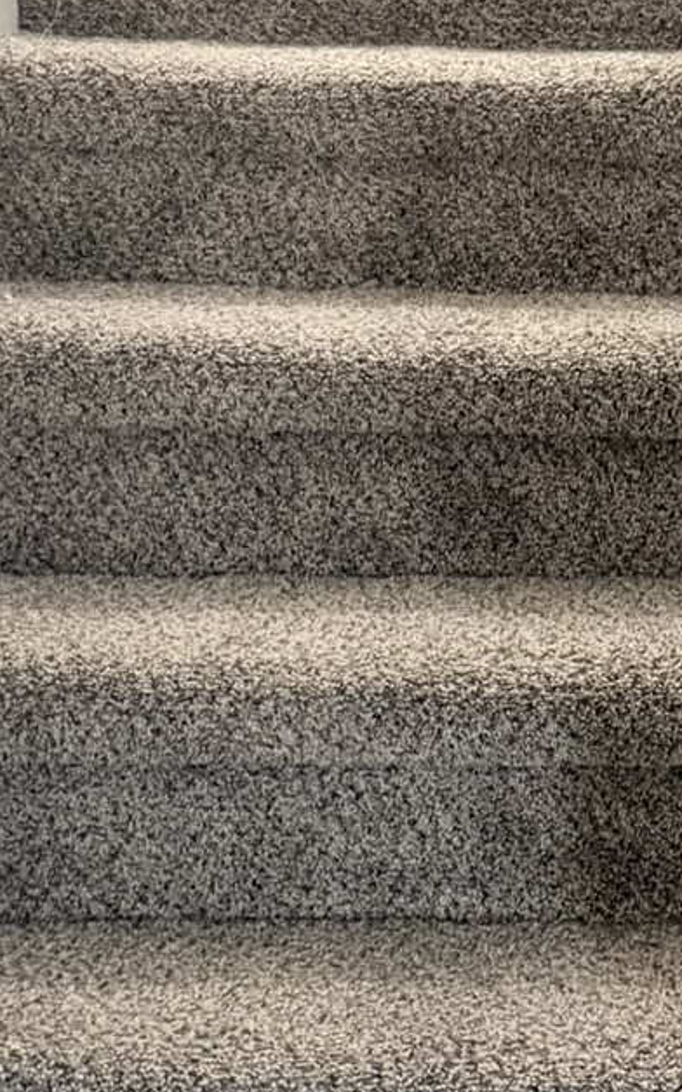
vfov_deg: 24.9
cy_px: 450
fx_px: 2471
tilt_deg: -9.7
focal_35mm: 83
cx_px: 527
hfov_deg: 15.6
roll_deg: -1.1
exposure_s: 1/60
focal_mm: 6.76
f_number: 1.78
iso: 500
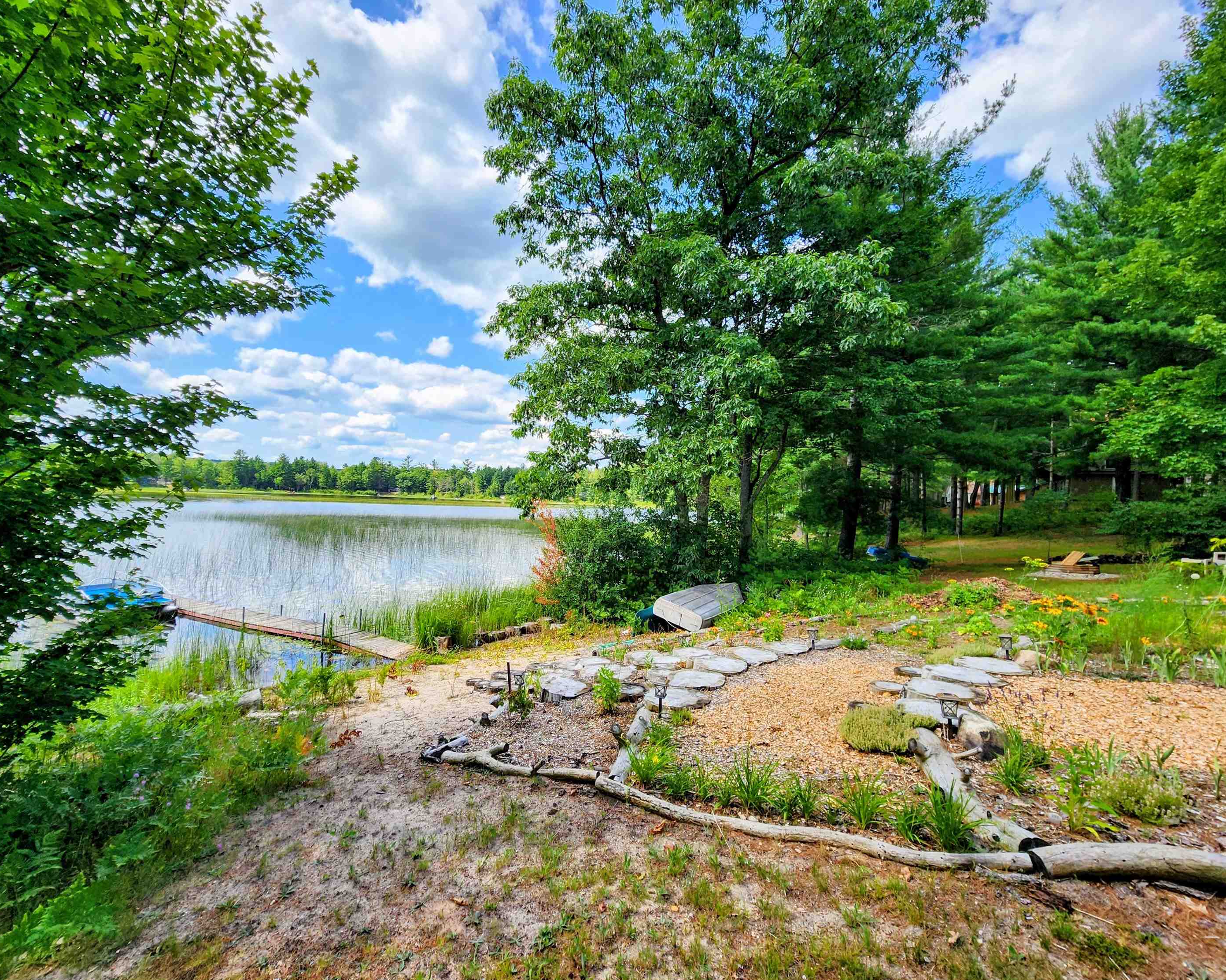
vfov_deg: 88.0
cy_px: 499
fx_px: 508
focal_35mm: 14
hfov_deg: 100.6
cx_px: 581
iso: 50
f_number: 2.2
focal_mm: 2.2
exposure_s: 1/1024
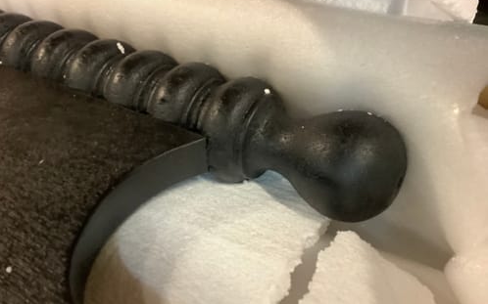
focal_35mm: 33
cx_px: 244
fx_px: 439
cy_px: 161
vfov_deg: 38.3
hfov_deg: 58.2
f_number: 2.4
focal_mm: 3.3
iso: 500
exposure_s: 1/25
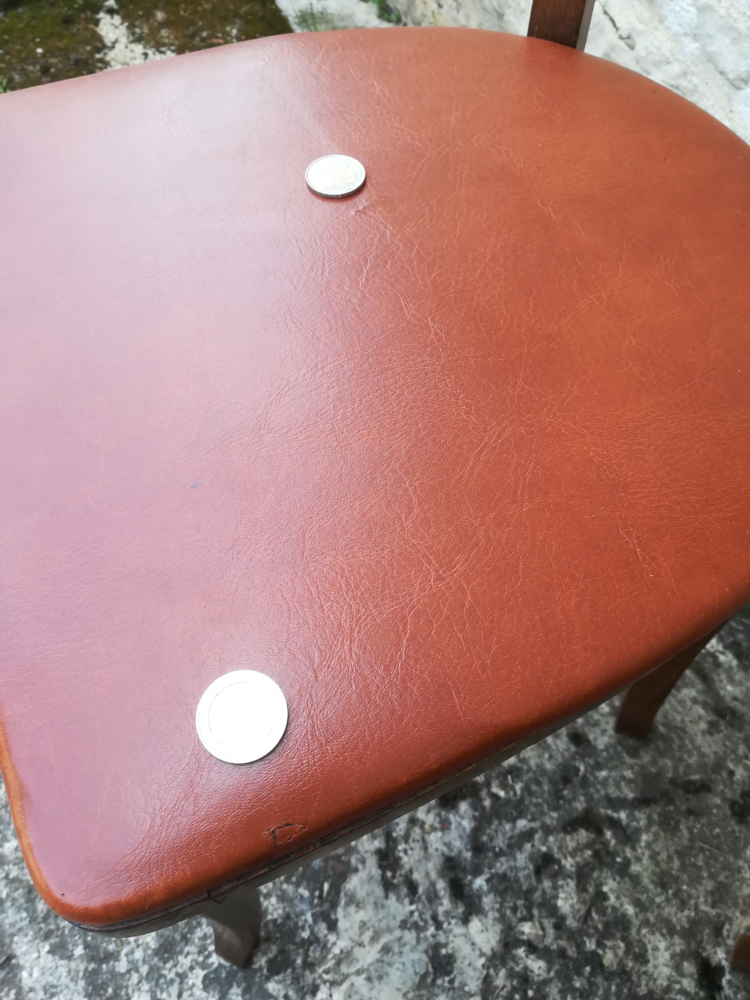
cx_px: 375
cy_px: 500
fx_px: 751
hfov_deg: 53.1
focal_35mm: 26
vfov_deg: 67.3
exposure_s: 1/100
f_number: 2.2
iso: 64
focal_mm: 3.83
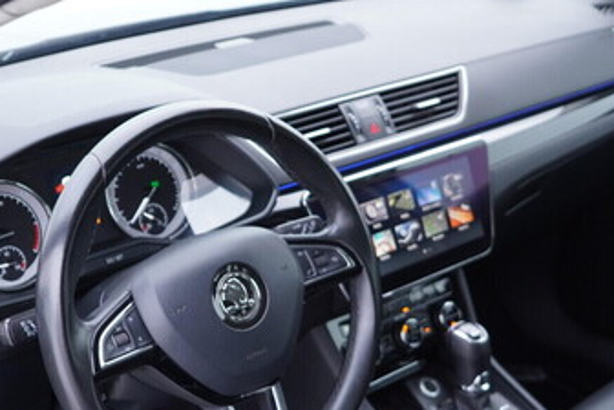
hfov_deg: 33.8
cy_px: 303
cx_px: 230
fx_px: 1006
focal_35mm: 59
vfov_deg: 22.8
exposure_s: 1/40
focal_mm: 24
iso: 320
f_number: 2.8
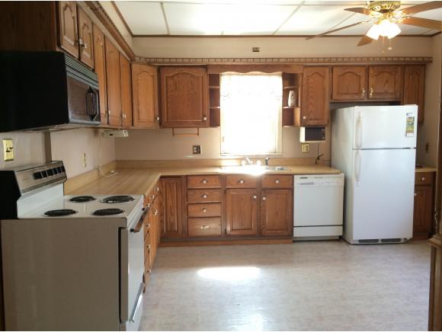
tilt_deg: -6.4
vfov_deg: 48.3
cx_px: 221
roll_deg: +1.7
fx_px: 371
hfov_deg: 61.6
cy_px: 166
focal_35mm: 29
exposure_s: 1/30
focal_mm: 4.15
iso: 80
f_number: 2.2
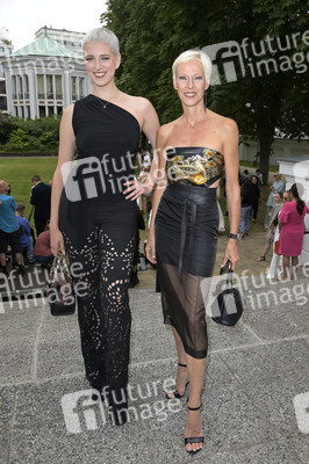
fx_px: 374
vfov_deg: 63.7
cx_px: 154
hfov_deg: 44.9
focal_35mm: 29
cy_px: 232
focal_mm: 29
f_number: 11
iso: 500
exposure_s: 1/200
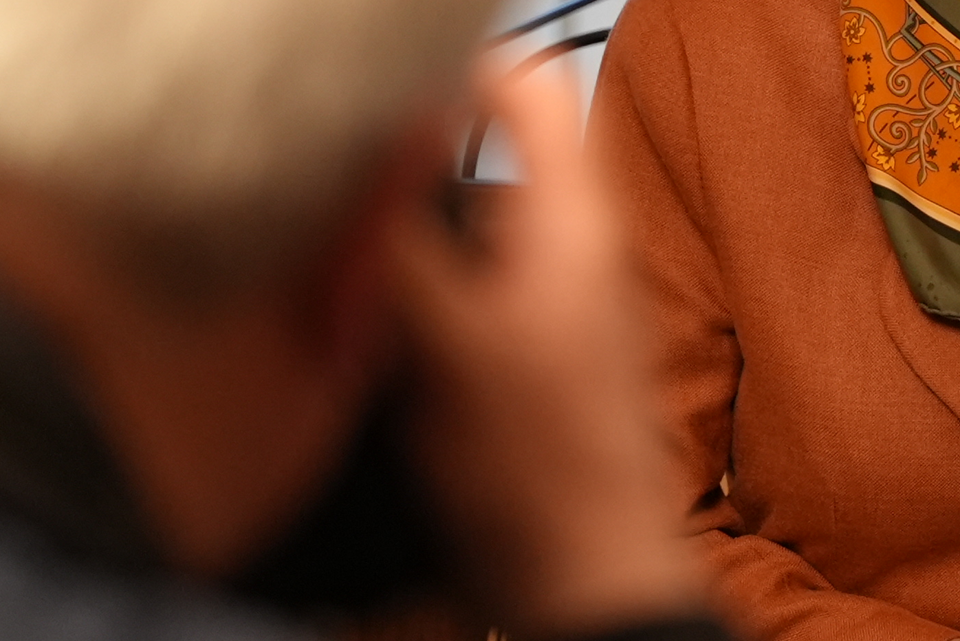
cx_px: 1038
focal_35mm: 401
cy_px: 102
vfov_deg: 3.4
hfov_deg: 5.1
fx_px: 10697
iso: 4000
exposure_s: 1/160
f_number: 4
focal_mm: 132
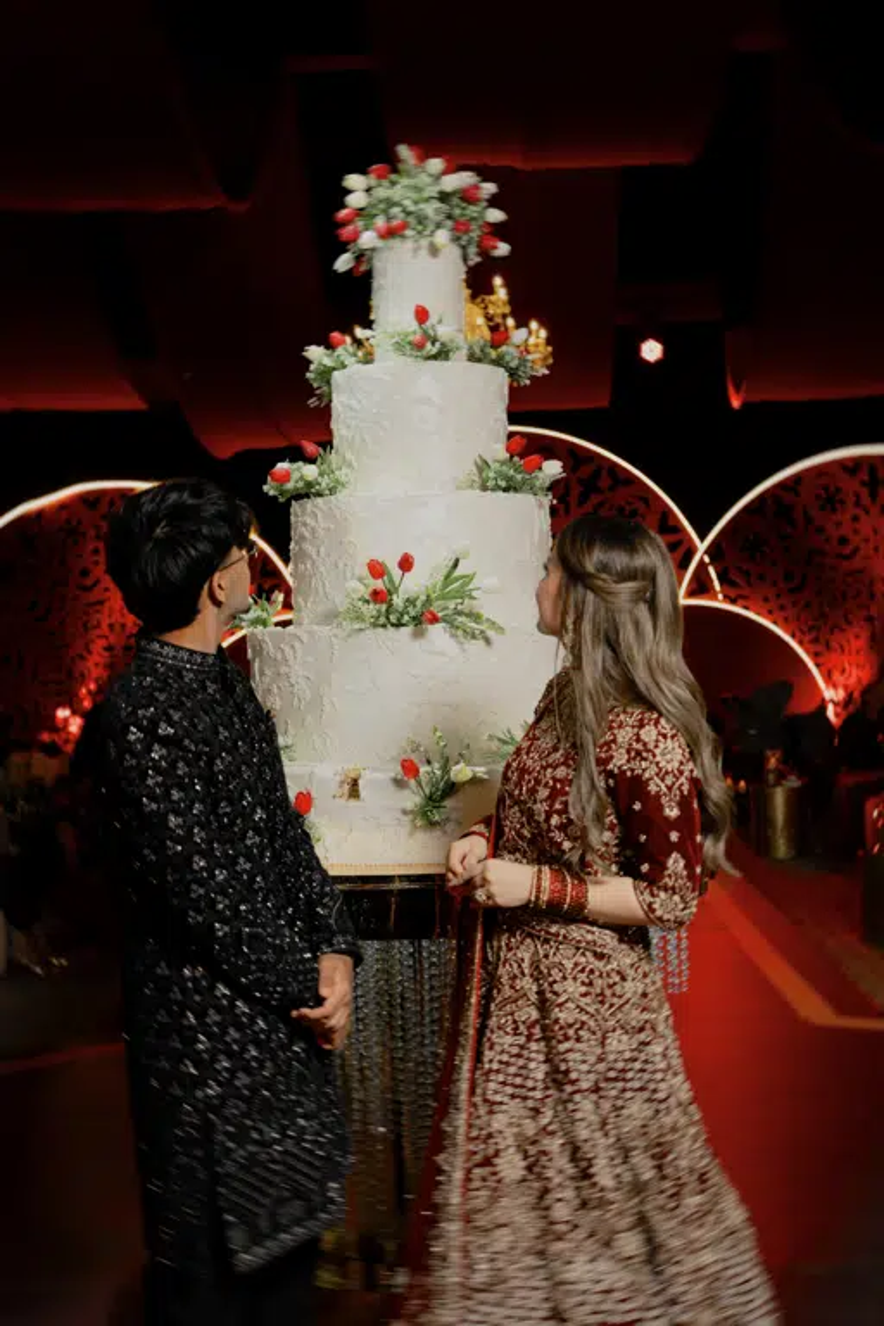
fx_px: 1621
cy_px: 663
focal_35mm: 44
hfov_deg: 30.5
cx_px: 442
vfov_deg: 44.5
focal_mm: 44
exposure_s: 1/200
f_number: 4
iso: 640
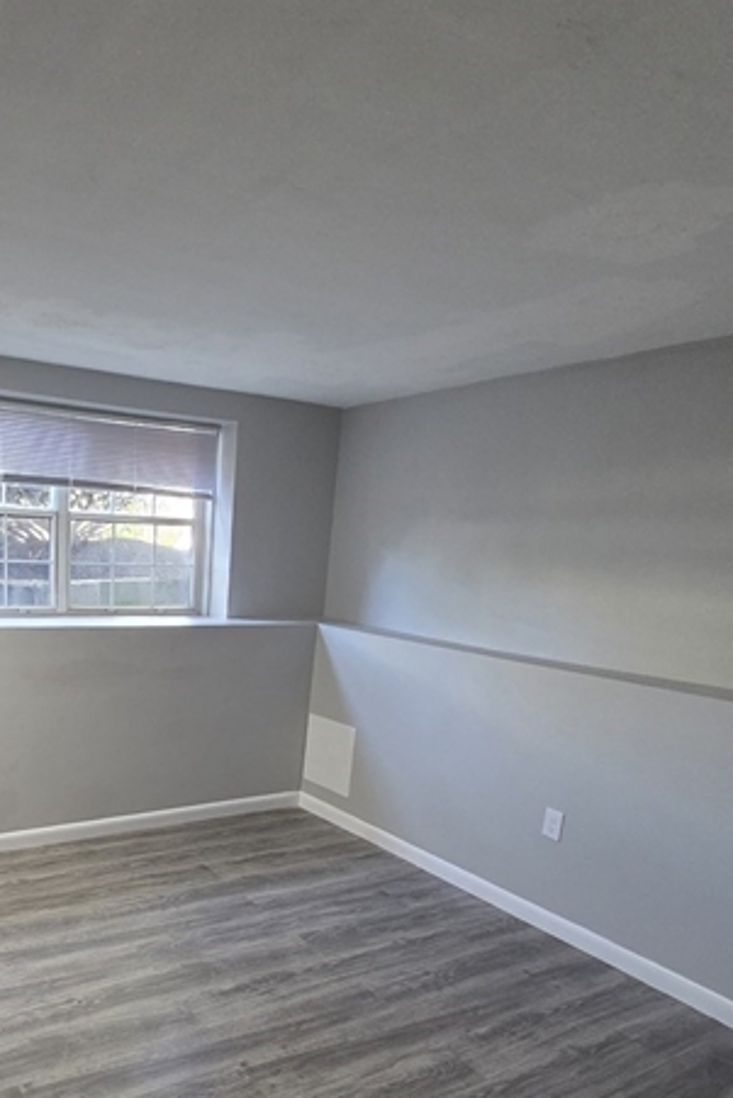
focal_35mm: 23
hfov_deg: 52.6
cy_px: 730
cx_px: 178
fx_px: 702
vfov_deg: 73.8
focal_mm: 2.2
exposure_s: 1/60
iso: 640
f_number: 2.2
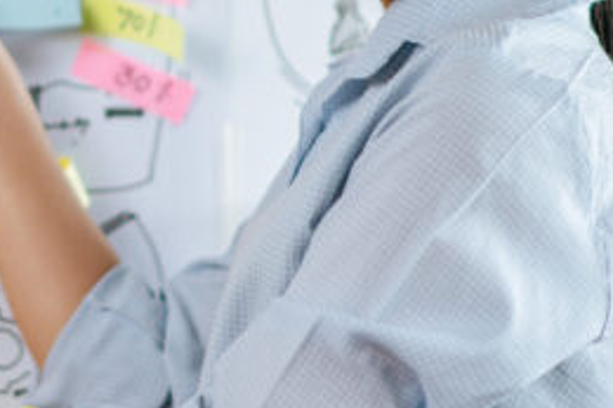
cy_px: 74
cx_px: -17
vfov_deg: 5.5
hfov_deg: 8.2
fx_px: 4271
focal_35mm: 251
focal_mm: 85
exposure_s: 1/125
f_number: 1.8
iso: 100
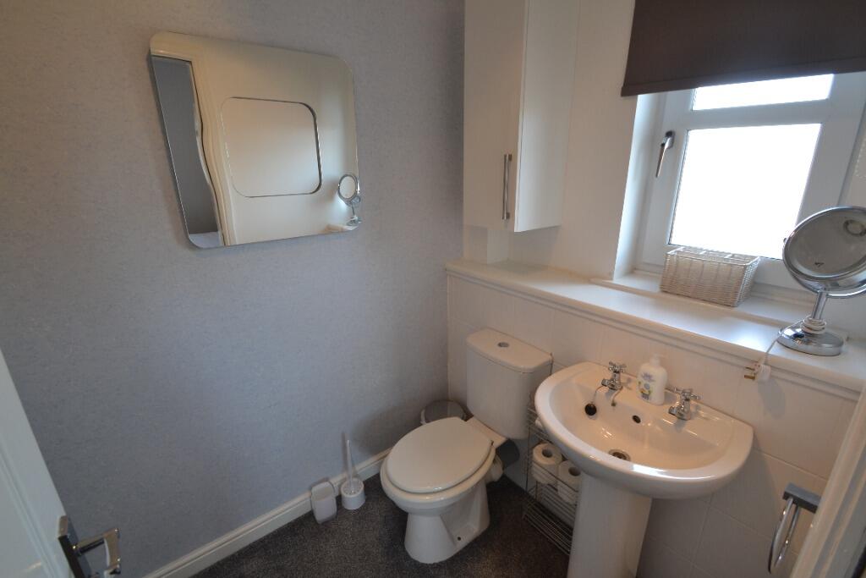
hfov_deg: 100.4
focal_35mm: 15
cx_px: 433
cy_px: 289
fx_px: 361
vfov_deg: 77.3
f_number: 5.6
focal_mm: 10
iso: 400
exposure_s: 1/50
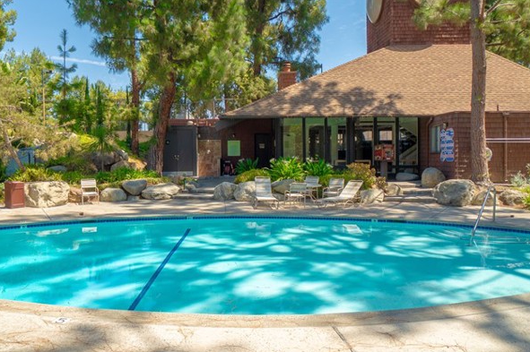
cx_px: 242
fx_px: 382
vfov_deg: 49.4
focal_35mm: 26
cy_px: 160
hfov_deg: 69.3
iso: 100
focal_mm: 10
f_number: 7.1
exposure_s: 1/200
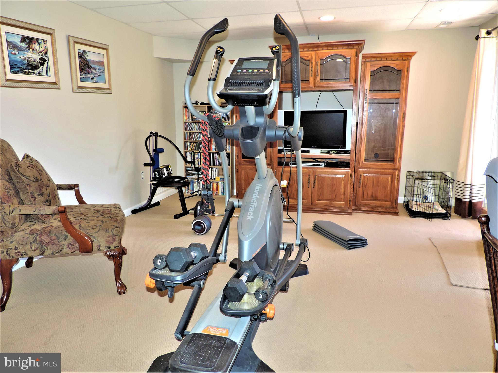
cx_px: 249
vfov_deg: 56.8
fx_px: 345
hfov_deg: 71.6
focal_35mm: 24
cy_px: 186
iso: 200
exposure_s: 1/30
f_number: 3
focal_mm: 4.3
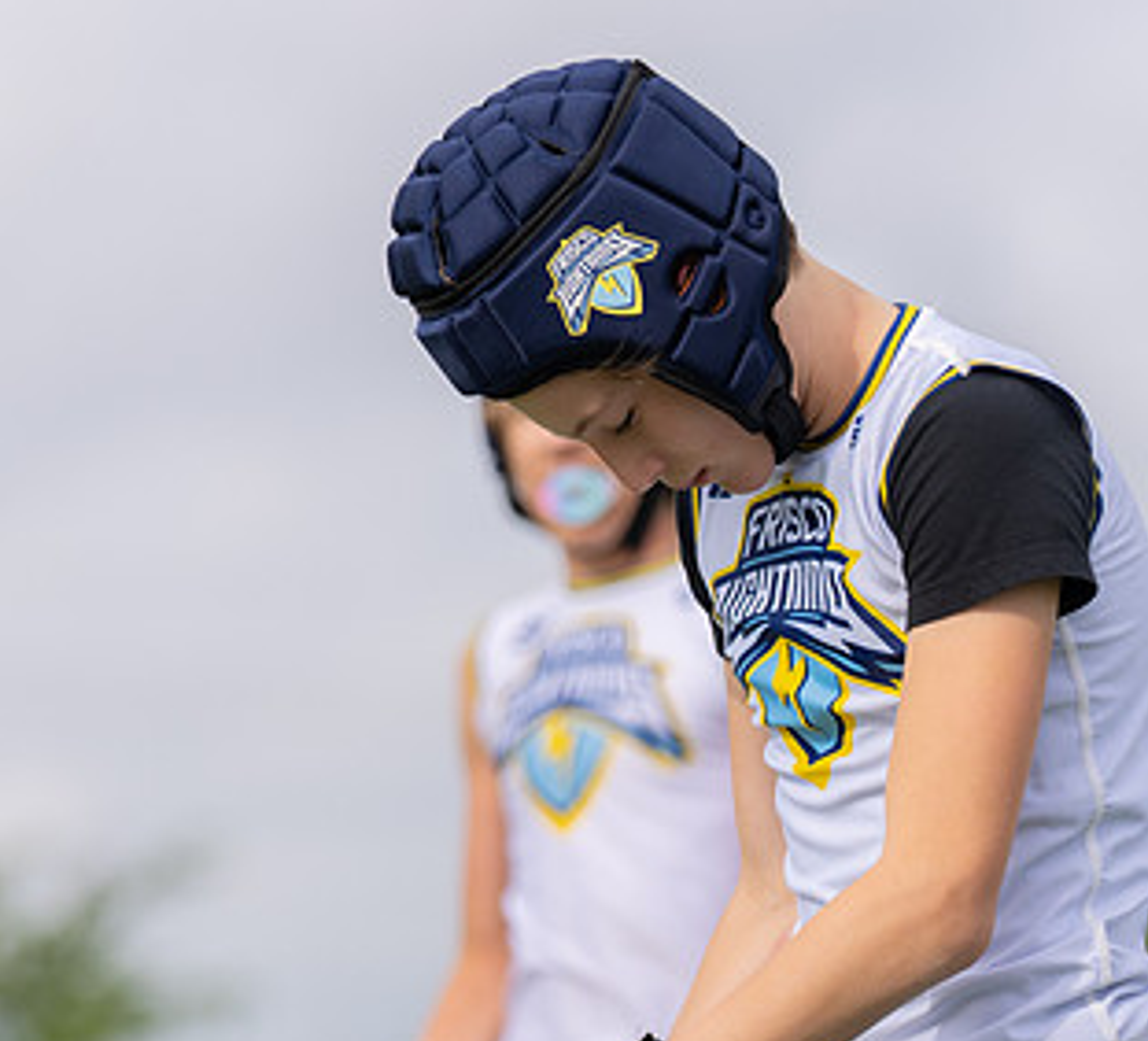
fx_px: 9741
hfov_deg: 6.7
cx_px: 799
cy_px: 714
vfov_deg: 6.1
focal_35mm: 272
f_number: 2.8
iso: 100
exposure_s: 1/1250
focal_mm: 125
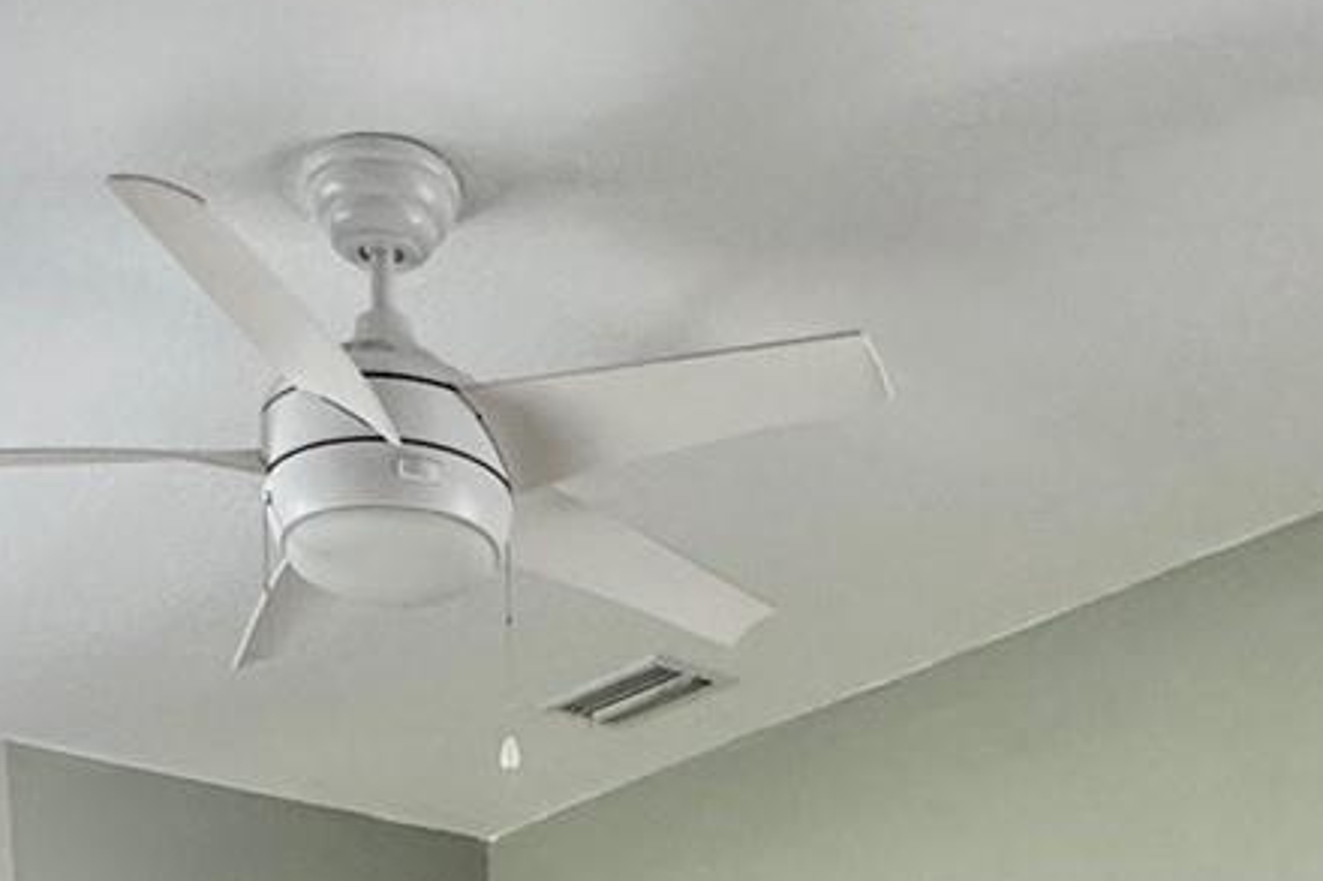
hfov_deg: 37.5
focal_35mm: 53
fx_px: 1947
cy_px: 1714
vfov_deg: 18.2
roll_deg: -0.2
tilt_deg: -9.9
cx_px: 692
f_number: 2.2
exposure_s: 1/99
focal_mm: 2.22
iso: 250
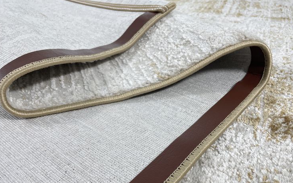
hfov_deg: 61.2
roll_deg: +0.9
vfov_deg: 40.1
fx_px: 247
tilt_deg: -38.1
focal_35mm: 31
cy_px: 121
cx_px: 154
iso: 40
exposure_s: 1/100
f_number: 1.6
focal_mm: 4.2
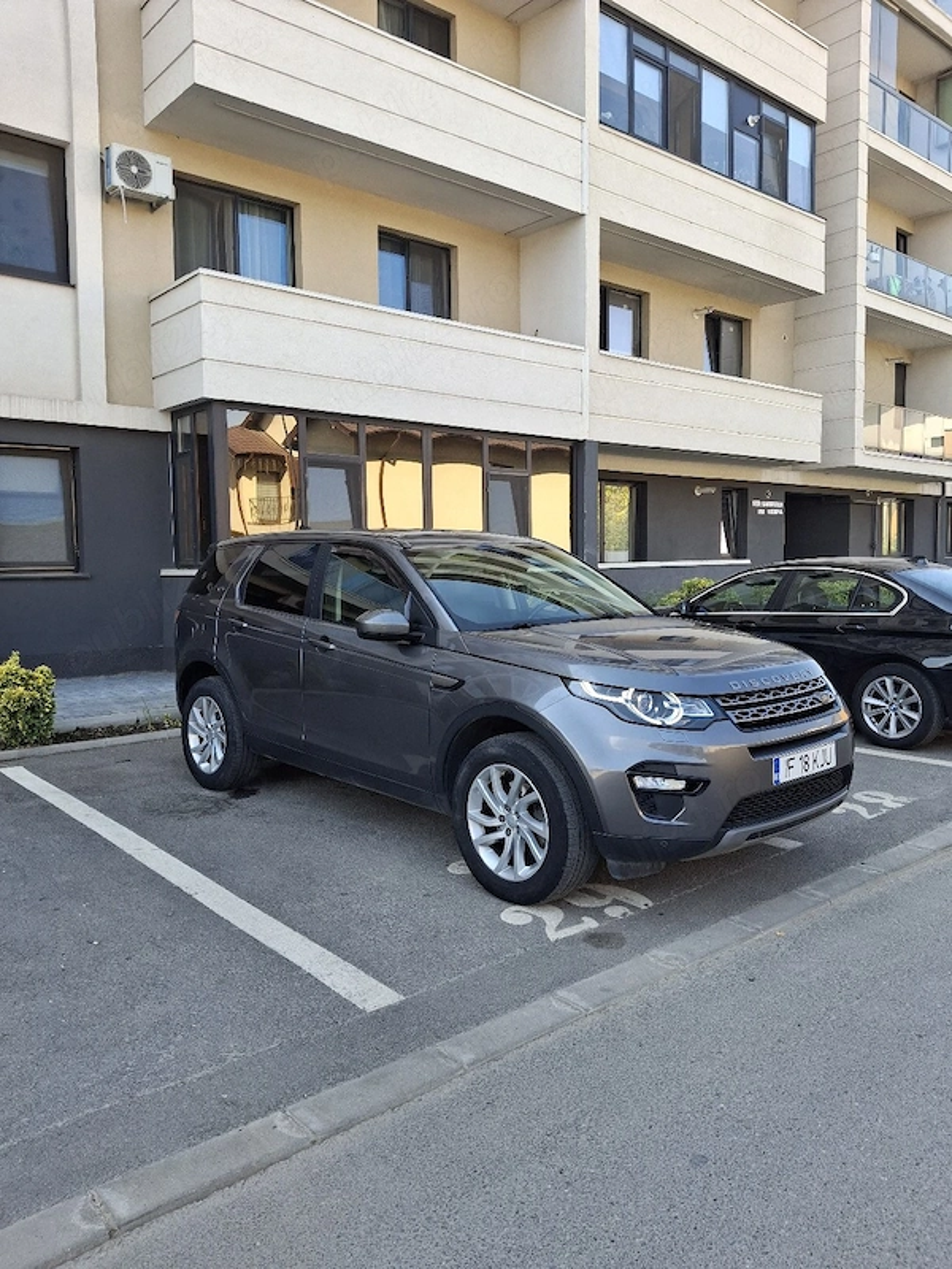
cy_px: 634
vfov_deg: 69.4
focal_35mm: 25
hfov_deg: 54.9
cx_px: 476
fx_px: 917
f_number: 1.8
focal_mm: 4.69
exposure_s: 1/204
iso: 25
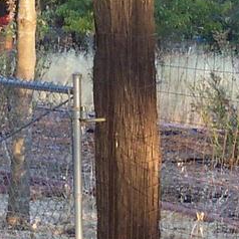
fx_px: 1359
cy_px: 36
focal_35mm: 174
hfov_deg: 10.0
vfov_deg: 10.0
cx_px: 84
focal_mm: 8
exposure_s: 1/45
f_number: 4.8
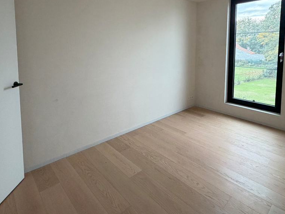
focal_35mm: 22
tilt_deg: -4.9
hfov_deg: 76.2
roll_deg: +0.1
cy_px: 62
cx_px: 156
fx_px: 181
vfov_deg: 58.8
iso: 320
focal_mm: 2.22
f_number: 2.2
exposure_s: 1/121
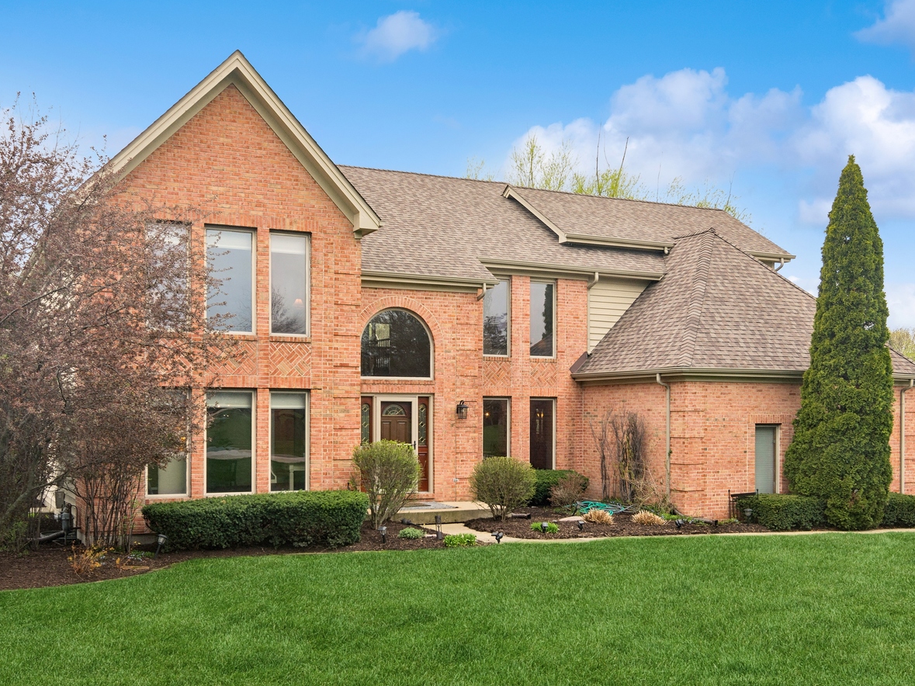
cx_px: 467
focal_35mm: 38
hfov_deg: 49.4
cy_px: 383
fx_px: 995
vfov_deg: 38.0
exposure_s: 1/100
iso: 200
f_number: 8
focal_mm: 19
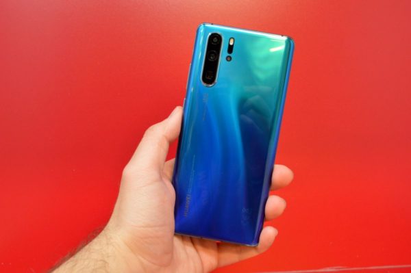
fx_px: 479
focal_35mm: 42
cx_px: 206
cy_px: 136
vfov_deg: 31.8
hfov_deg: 46.4
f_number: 10
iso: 1600
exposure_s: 1/100
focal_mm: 28
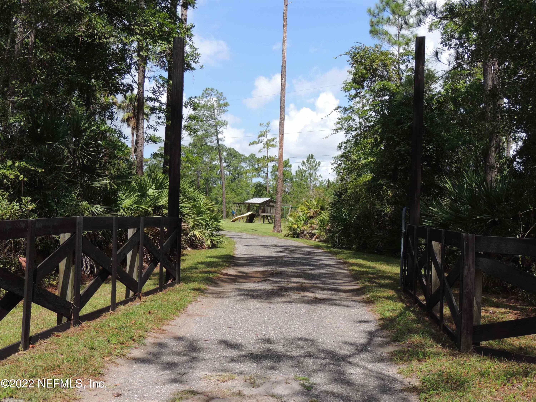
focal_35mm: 43
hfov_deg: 43.9
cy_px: 201
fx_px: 666
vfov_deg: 33.6
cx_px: 268
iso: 100
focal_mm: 7.6
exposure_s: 1/800
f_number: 3.4
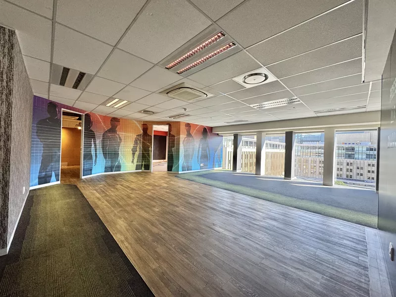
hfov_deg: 102.1
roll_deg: -1.5
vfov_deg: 85.7
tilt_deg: -1.2
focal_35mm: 14
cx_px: 198
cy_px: 148
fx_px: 160
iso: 160
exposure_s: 1/100
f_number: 2.2
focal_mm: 2.22
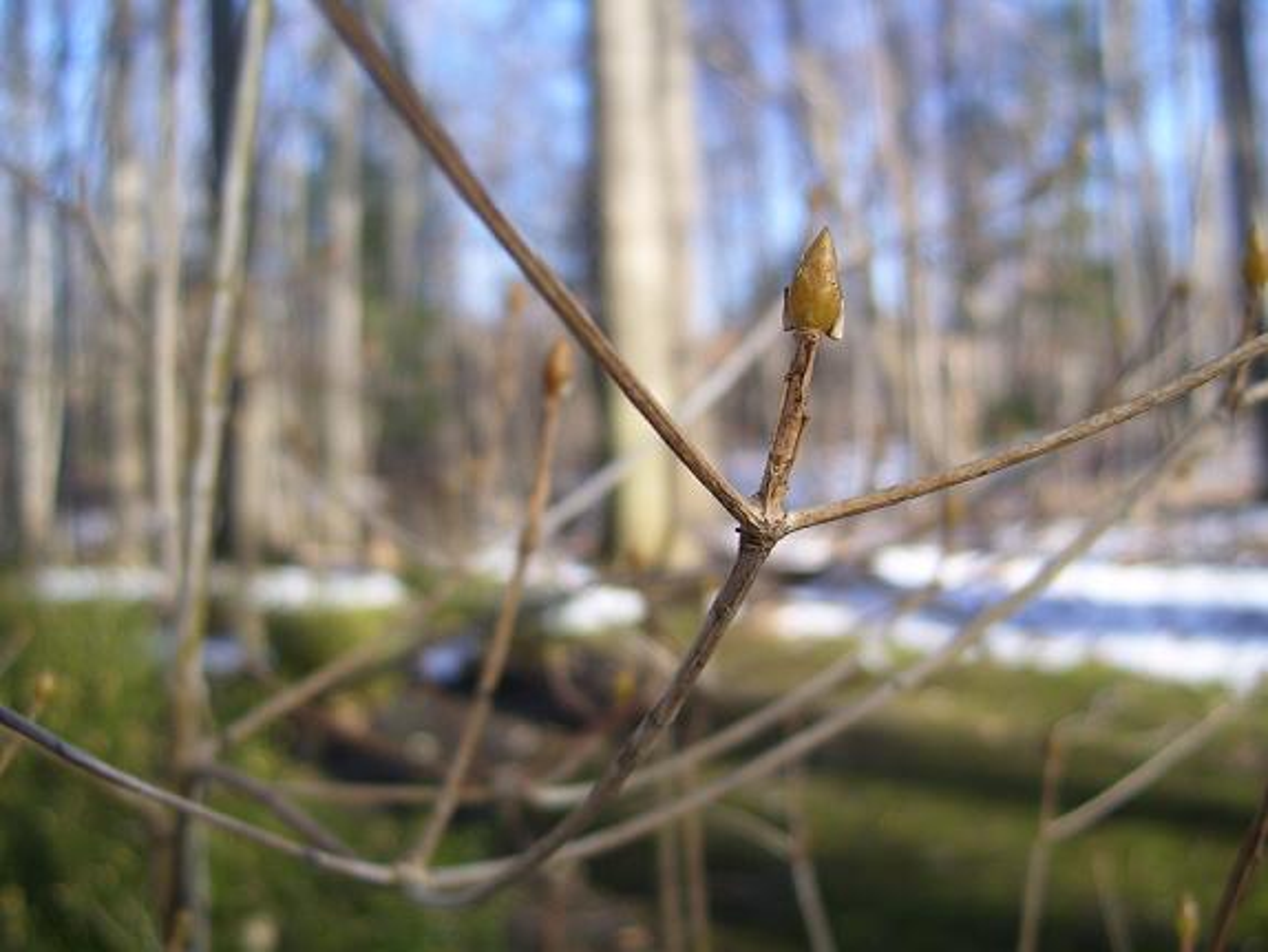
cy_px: 476
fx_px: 1356
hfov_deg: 50.1
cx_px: 634
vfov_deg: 38.7
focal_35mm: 37
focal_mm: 6
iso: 80
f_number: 2.7
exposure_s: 1/350
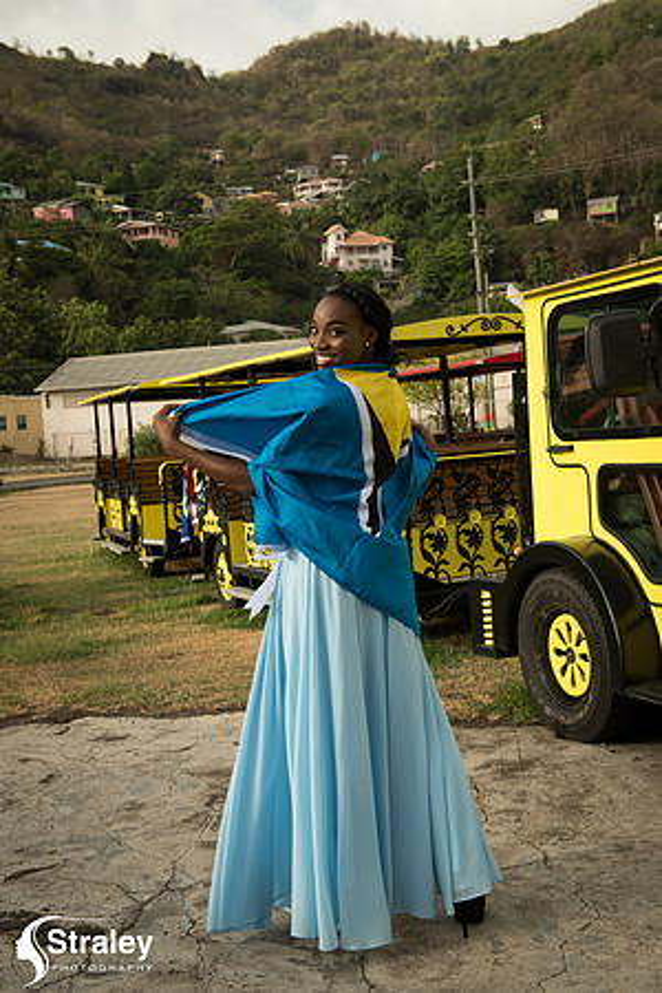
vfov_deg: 41.1
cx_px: 331
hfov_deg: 28.1
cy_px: 496
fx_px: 1324
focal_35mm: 48
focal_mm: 48
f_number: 6.3
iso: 80
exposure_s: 1/160
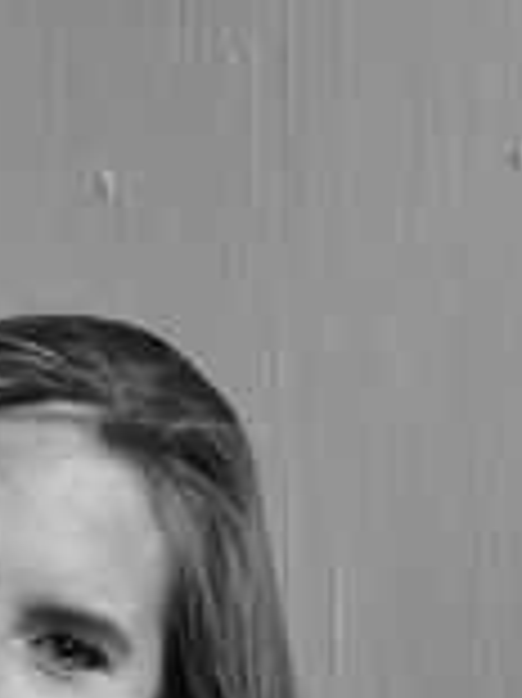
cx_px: 158
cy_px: 1126
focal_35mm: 137
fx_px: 2758
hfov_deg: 10.8
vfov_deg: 13.4
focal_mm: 35
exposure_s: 1/40
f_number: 4
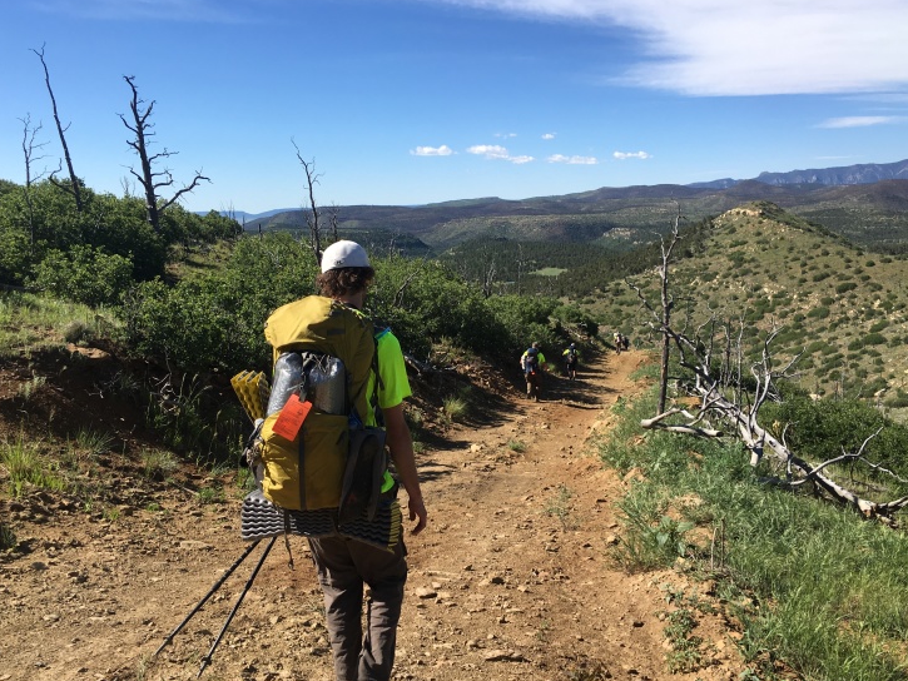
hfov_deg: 56.8
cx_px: 457
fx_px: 840
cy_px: 349
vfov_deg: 44.2
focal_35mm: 32
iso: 25
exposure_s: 1/1425
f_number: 2.2
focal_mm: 4.15
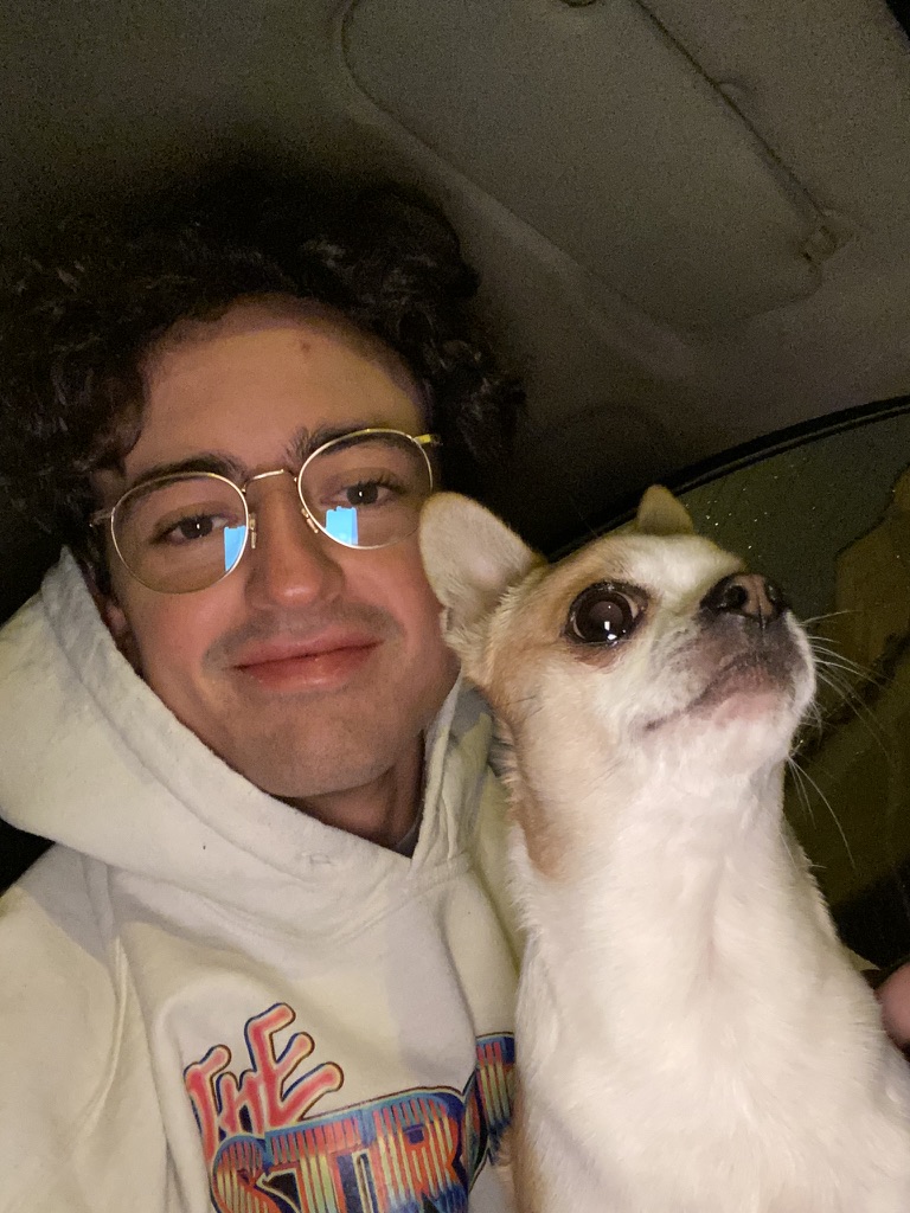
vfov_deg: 60.0
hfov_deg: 46.8
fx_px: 1052
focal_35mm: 30
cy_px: 606
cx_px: 455
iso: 640
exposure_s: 1/18
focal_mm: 2.71
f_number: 2.2
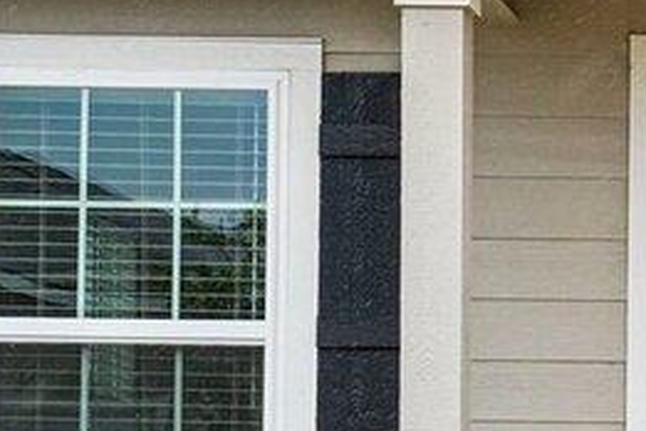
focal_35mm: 217
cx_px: 1032
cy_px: 493
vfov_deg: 6.3
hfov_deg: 9.2
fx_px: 3894
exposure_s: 1/500
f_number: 8
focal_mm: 35
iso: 200
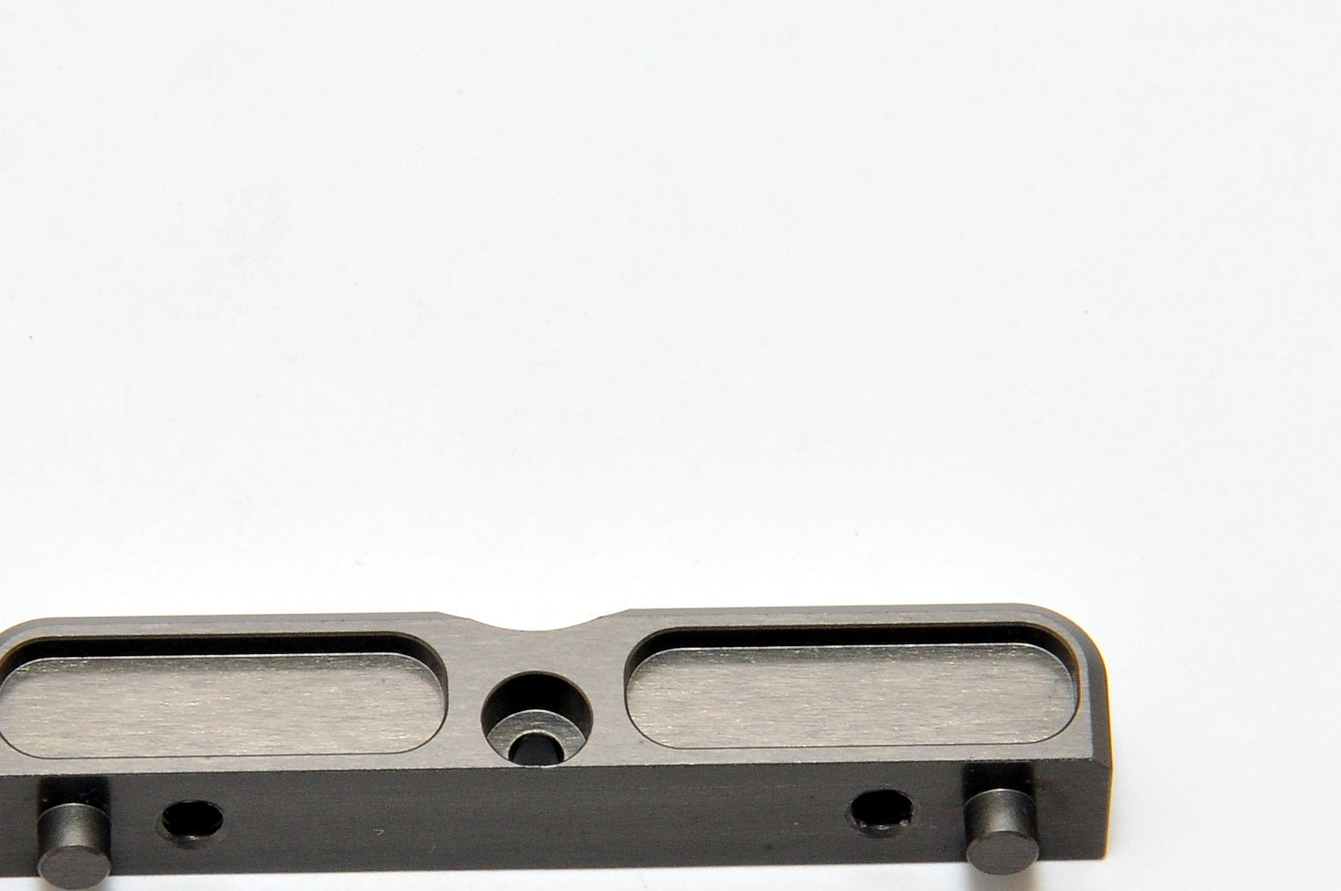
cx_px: 542
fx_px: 14806
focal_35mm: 398
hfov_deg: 5.2
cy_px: 724
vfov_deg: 3.4
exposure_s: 1/60
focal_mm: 116
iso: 400
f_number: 22
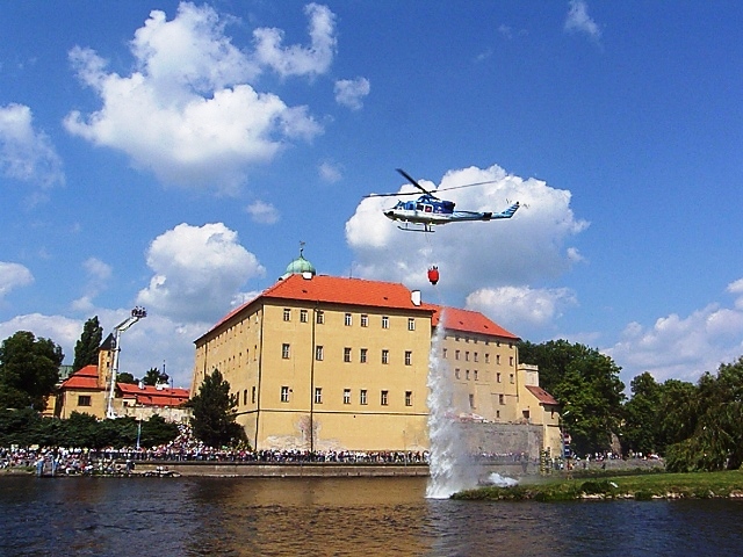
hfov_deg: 52.6
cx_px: 372
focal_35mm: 35
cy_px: 278
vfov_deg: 40.7
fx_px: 751
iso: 50
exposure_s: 1/400
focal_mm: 9
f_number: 7.1
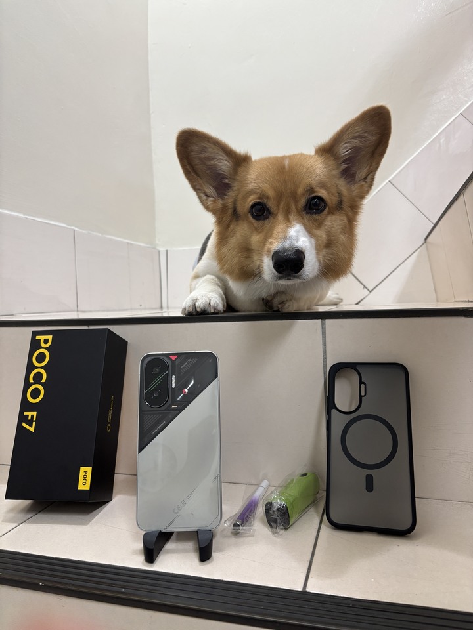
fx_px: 474
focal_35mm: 26
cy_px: 315
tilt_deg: -1.2
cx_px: 236
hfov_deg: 53.1
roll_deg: +2.5
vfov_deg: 67.3
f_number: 1.6
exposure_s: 1/60
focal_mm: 5.96
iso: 160
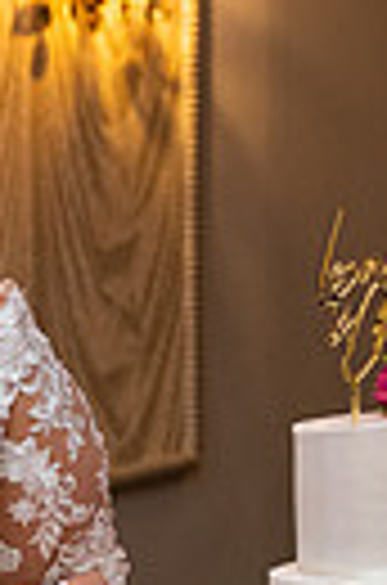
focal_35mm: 170
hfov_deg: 7.9
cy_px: 547
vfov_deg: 12.0
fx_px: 2756
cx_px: -194
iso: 1250
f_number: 3.5
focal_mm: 38
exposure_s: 1/160
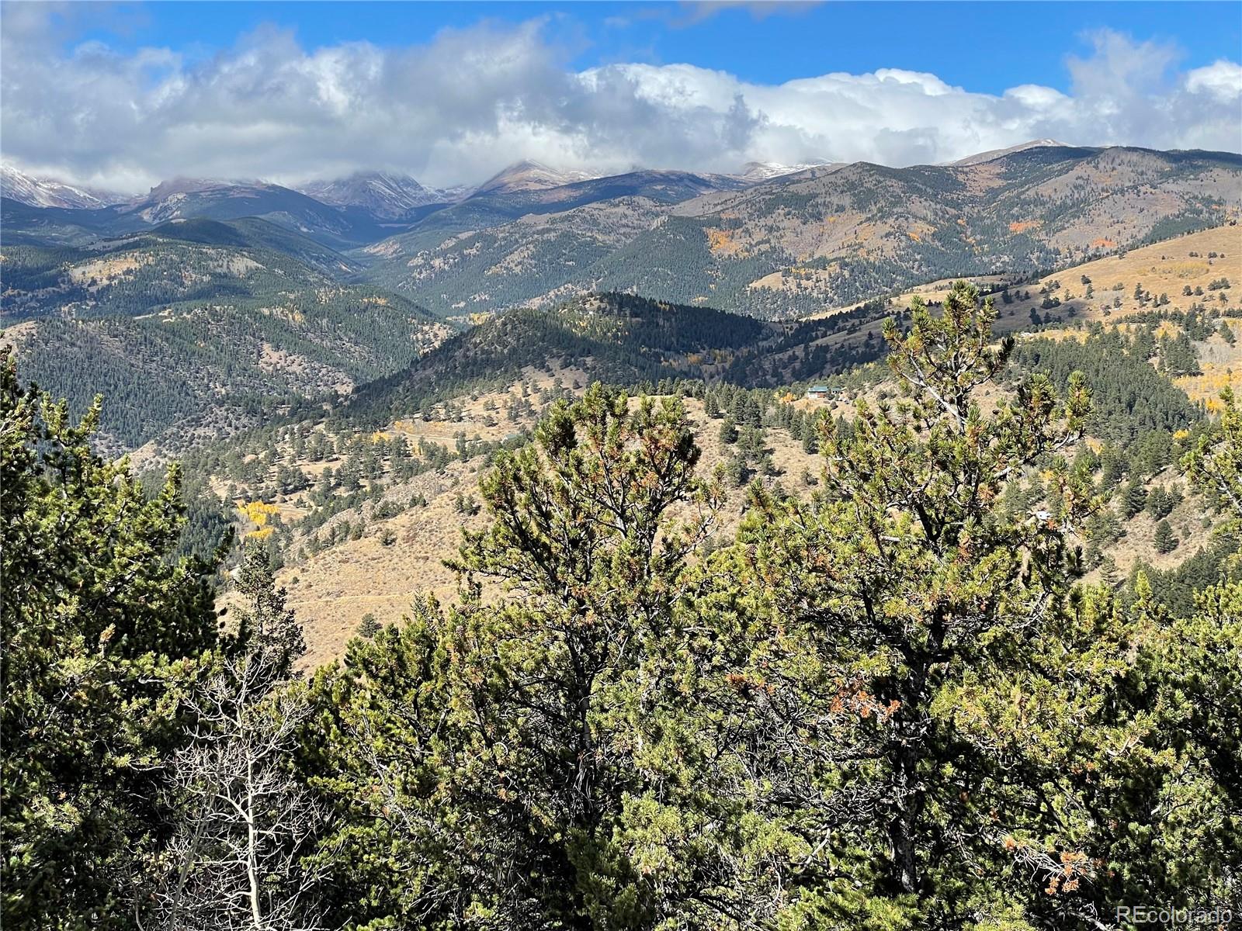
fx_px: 1866
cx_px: 621
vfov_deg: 28.0
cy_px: 466
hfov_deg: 36.8
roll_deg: +1.8
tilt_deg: -5.6
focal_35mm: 52
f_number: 2
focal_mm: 6
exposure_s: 1/1142
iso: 25
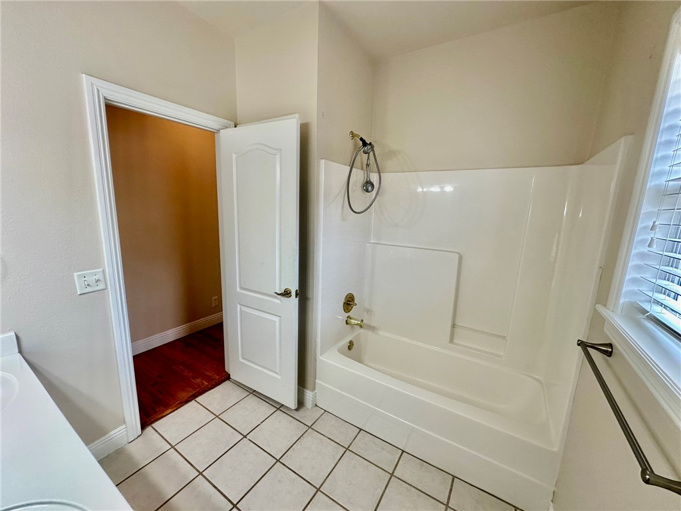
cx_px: 340
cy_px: 256
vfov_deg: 85.7
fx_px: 275
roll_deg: -2.2
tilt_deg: -9.8
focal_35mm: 14
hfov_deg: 102.1
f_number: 2.2
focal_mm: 2.22
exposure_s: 1/120
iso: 160
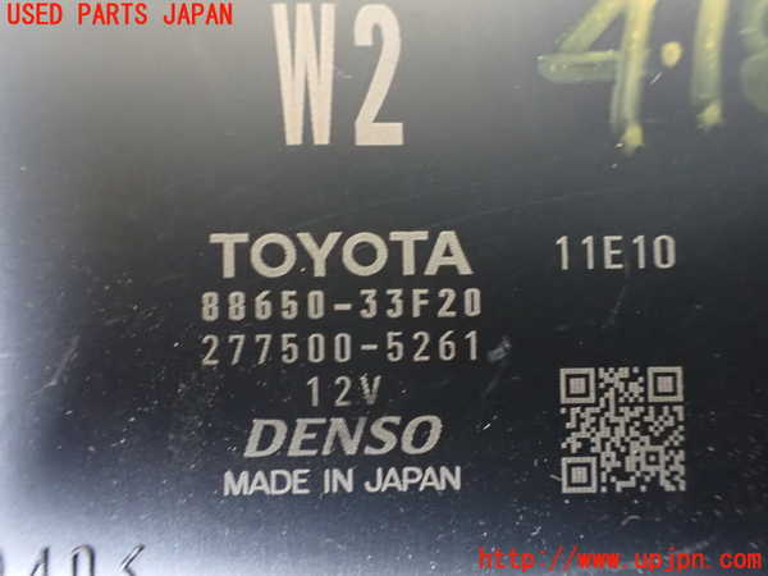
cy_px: 288
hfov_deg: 60.0
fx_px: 666
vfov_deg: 46.8
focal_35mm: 30
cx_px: 384
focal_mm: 5.4
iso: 1600
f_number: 2.3
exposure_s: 1/30
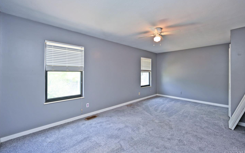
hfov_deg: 101.5
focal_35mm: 15
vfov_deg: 74.7
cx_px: 122
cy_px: 72
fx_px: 100
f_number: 4.5
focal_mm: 14
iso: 200
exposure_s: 1/60
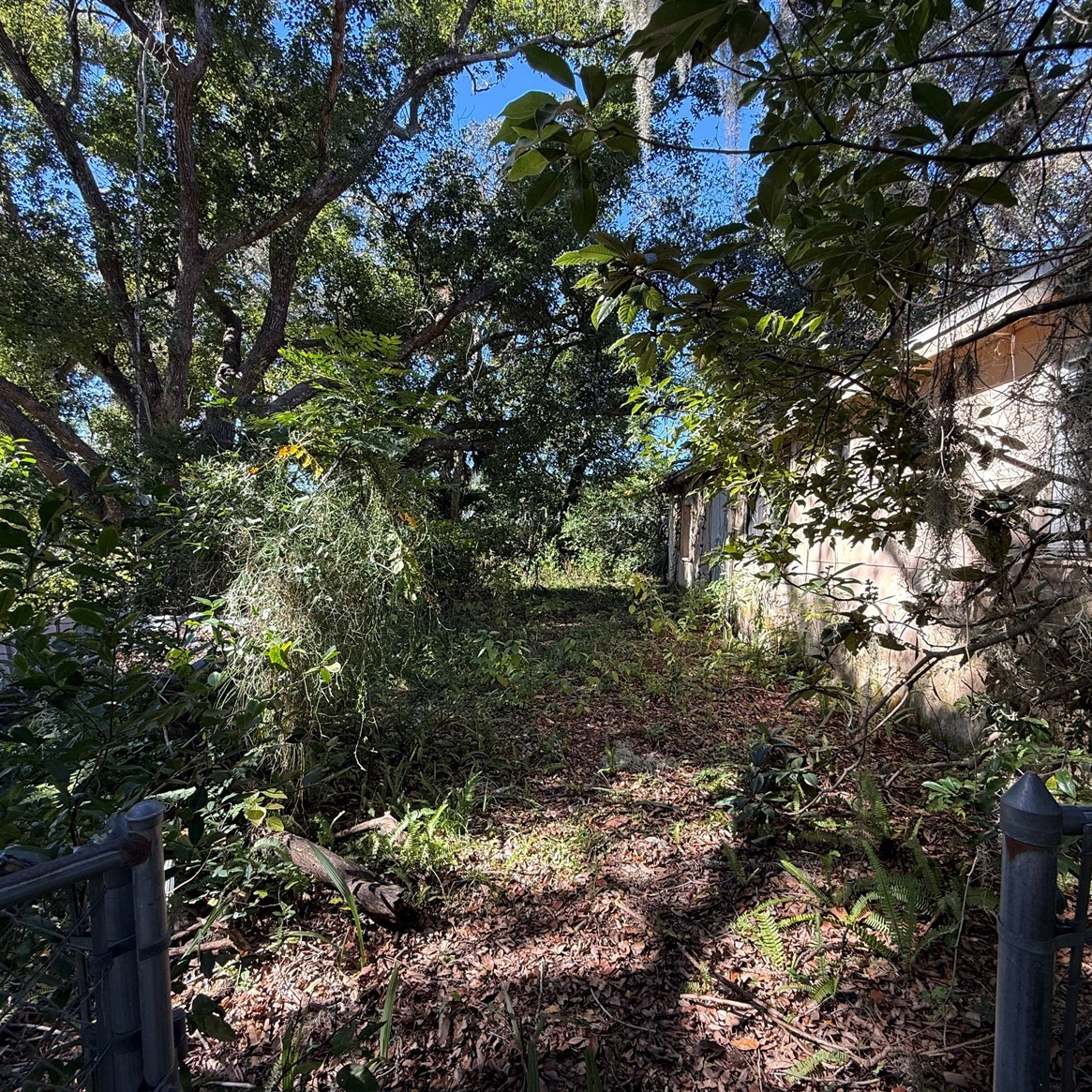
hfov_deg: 84.0
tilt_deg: -1.3
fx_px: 607
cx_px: 550
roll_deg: -2.4
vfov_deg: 84.0
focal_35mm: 17
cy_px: 555
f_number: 2.2
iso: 64
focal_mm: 2.22
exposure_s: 1/173
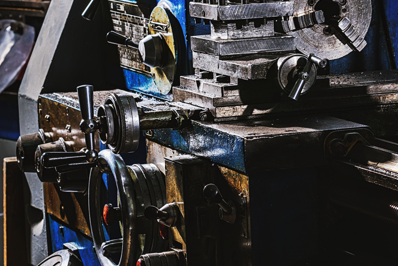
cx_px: 362
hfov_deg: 10.2
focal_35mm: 201
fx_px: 2223
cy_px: 127
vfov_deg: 6.8
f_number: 9
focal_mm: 78
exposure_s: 1/160
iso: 100
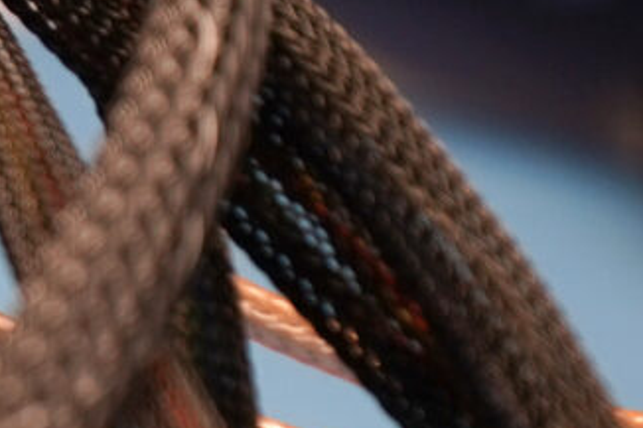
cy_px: -100
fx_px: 9818
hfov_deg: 3.6
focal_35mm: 550
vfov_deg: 2.5
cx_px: -1440
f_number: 5.6
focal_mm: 70
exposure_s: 1/80
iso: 500
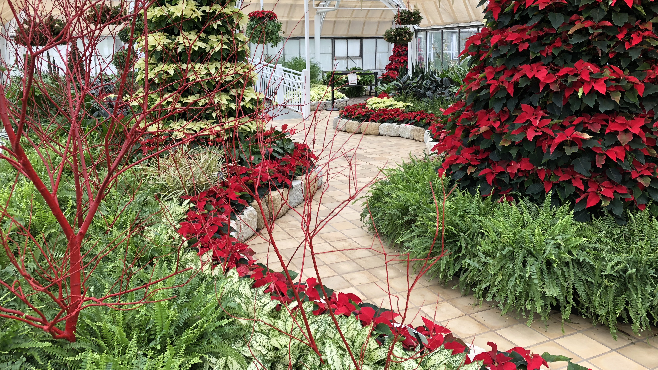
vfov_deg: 37.5
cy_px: 131
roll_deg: +0.5
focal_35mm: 31
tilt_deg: -9.4
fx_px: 541
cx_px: 331
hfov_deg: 62.6
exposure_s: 1/120
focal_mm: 3.99
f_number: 1.8
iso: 64
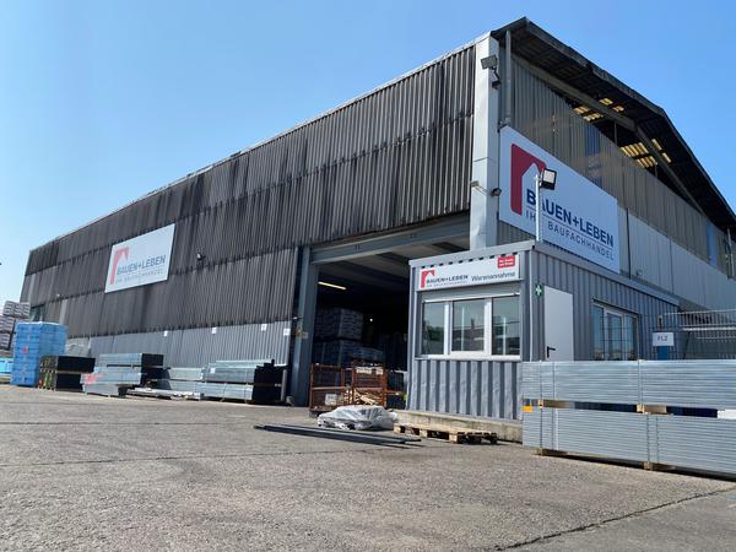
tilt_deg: +10.4
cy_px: 276
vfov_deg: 53.1
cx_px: 368
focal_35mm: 26
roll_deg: -3.8
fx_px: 553
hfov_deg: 67.3
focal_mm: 4.25
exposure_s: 1/3040
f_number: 1.8
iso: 32
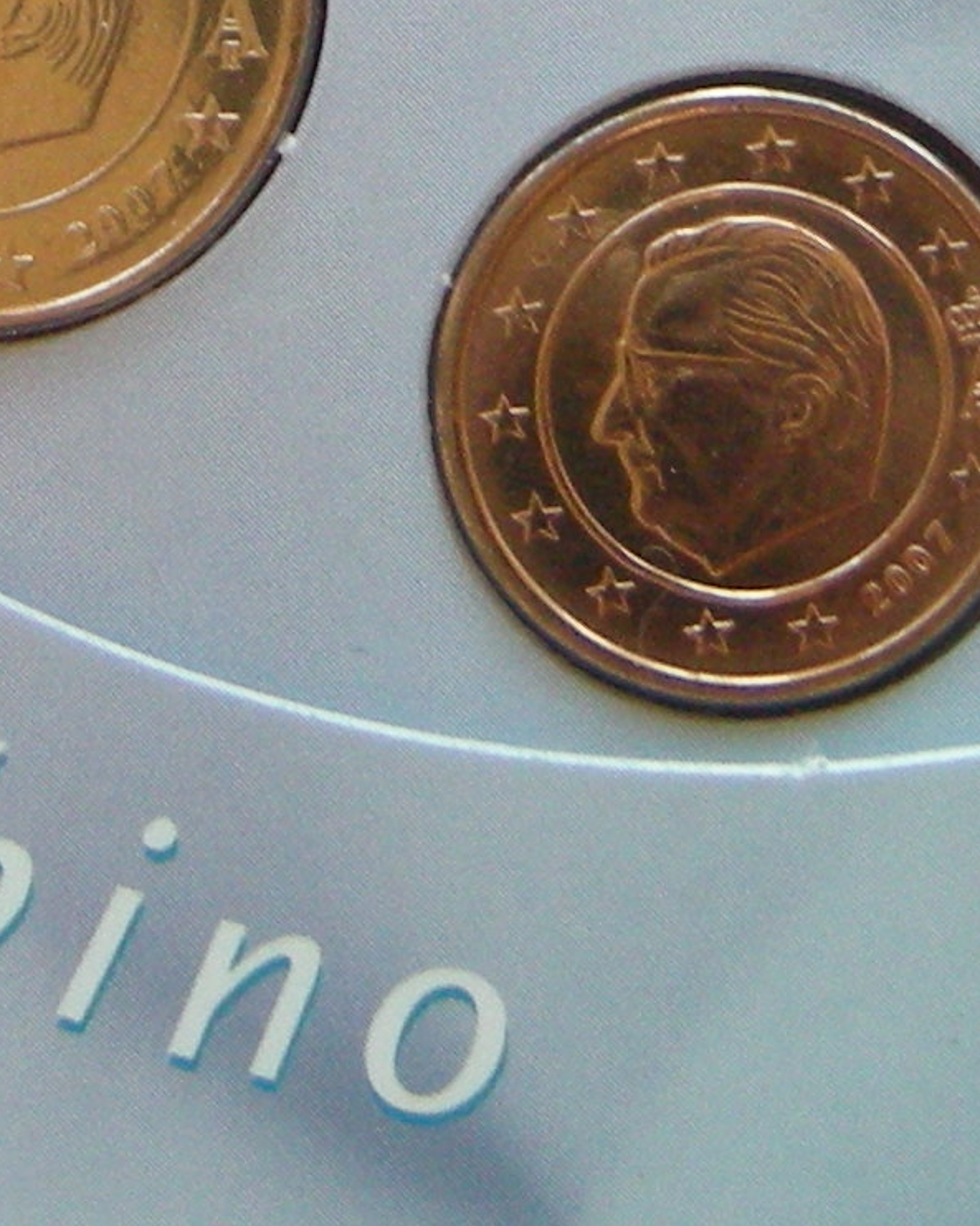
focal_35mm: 173
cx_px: 853
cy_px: -612
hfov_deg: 8.9
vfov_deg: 10.8
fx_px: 6271
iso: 201
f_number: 2.7
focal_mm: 7.5
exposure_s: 1/60
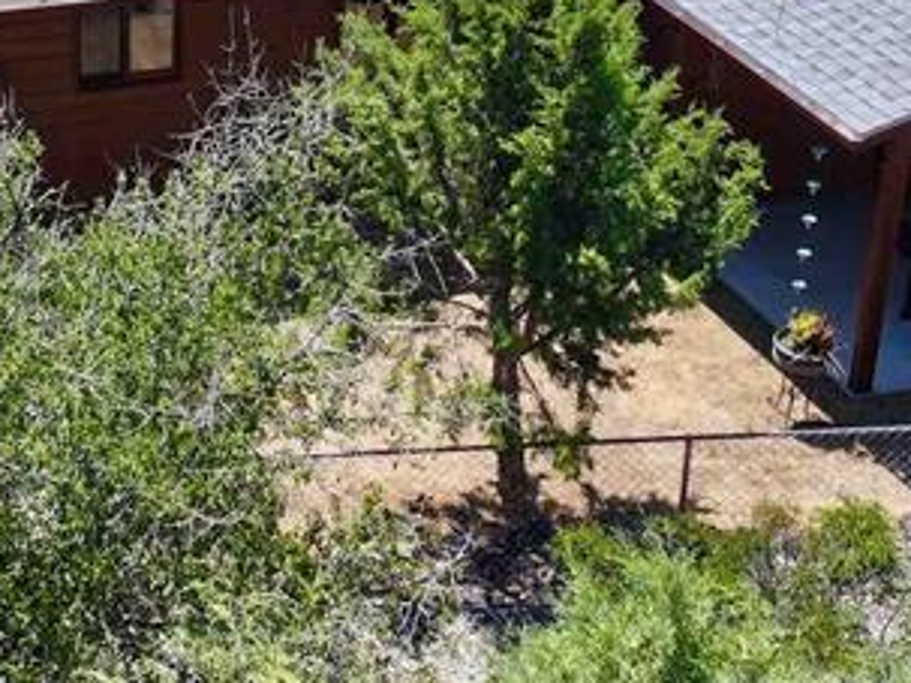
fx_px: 2131
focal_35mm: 81
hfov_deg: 23.5
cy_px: 59
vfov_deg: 17.9
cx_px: 99
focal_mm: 12.29
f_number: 2.8
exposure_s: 1/2000
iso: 170
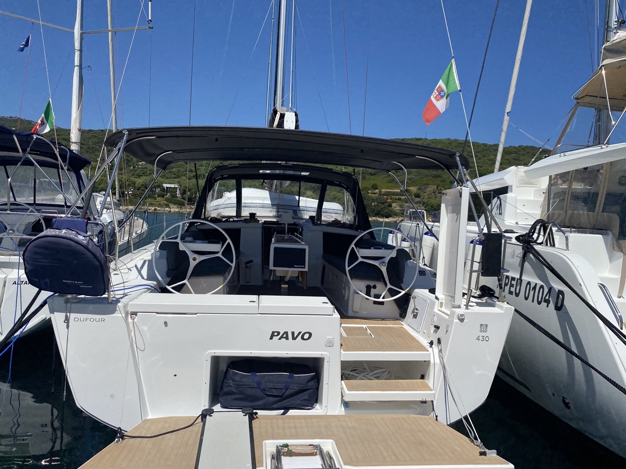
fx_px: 470
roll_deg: -3.5
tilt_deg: -1.8
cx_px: 313
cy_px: 234
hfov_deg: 67.3
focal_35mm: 26
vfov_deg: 53.1
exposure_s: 1/6757
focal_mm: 4.25
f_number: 1.8
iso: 32
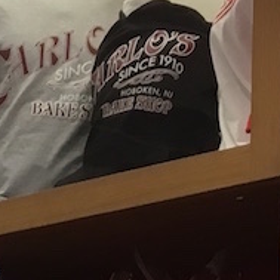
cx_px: -90
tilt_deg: +1.7
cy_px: 606
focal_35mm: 195
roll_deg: -1.5
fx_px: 1785
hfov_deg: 8.8
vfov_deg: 8.4
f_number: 2.2
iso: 50
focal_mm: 4.15
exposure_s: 1/30
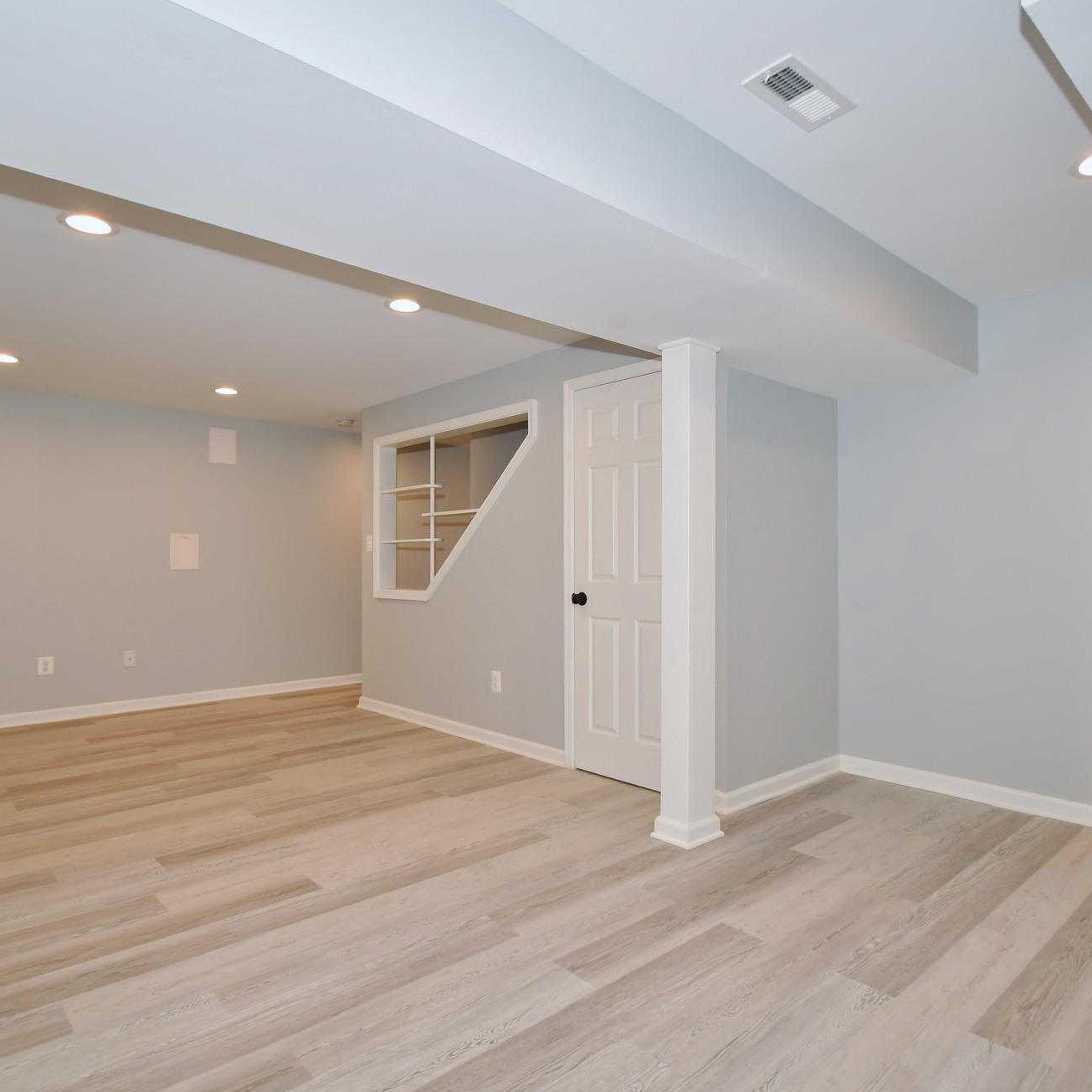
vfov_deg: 74.8
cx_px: 597
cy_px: 528
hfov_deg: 74.6
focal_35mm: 20
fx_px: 714
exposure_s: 1/125
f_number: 5.6
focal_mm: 10
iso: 400
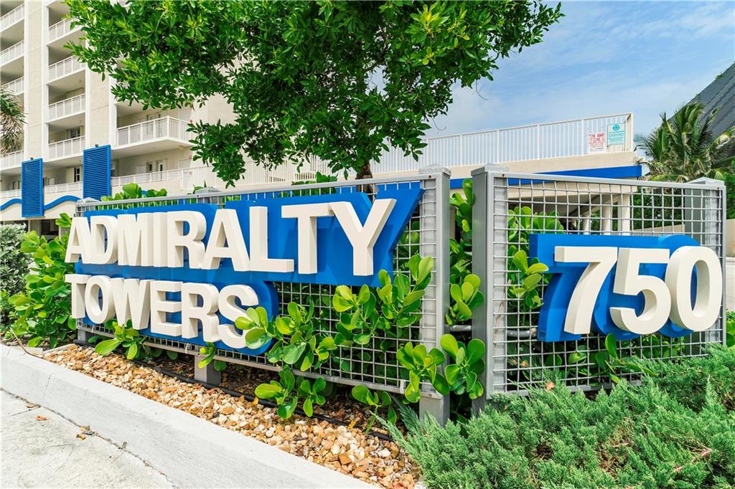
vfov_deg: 63.2
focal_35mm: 20
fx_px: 398
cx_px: 368
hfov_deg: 85.4
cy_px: 244
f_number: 11
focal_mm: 13
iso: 100
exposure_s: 1/125
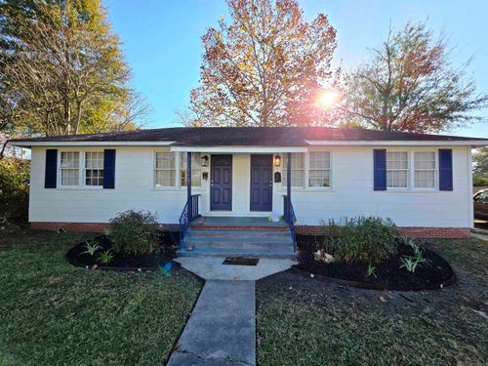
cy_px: 183
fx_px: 183
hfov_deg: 106.2
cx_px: 244
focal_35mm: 13
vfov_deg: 89.9
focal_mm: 2.2
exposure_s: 1/2000
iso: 100
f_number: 2.2
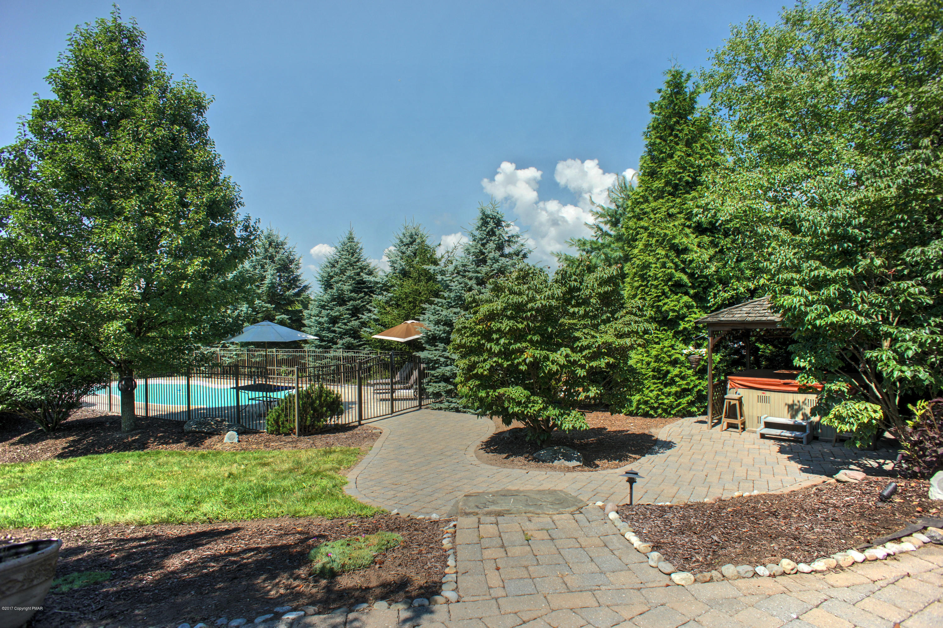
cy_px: 314
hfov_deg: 73.8
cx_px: 472
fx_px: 628
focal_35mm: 24
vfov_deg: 53.1
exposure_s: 1/320
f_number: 6.3
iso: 200
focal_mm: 16
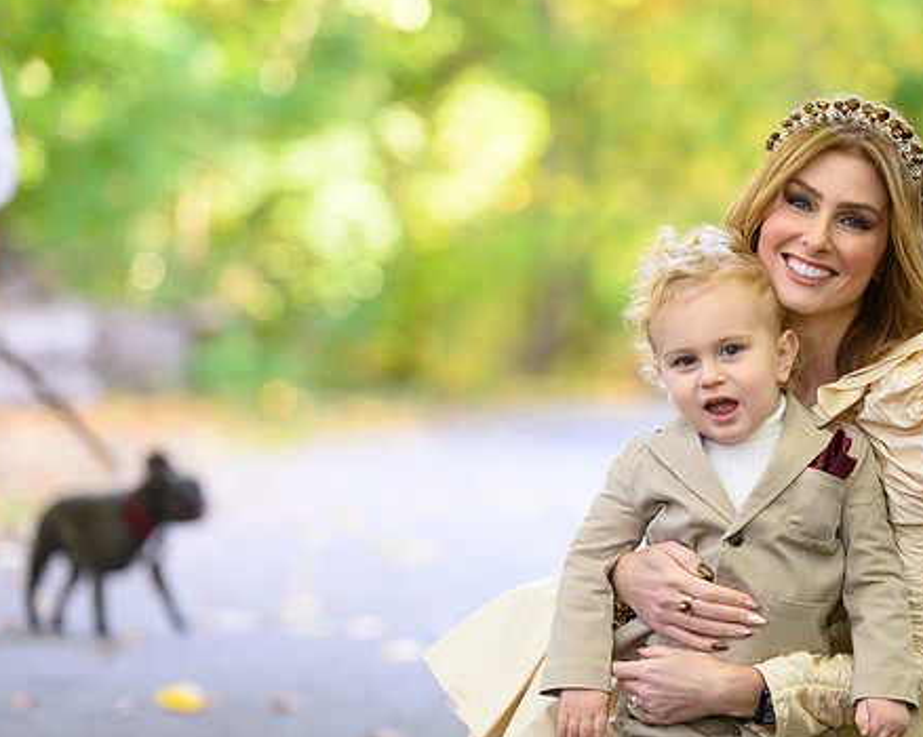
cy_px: 356
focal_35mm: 174
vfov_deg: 8.9
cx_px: 588
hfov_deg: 11.1
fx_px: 4751
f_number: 3.2
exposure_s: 1/200
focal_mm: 140
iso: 1600
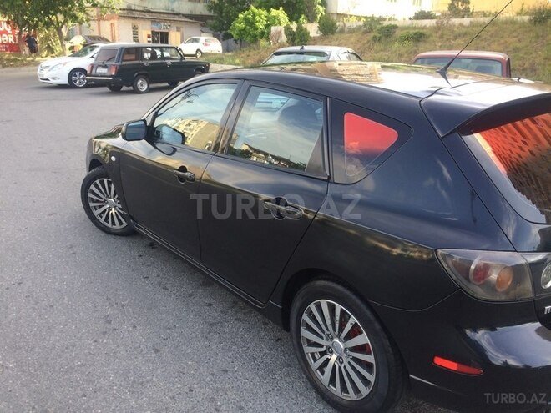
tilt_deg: -20.9
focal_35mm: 29
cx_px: 276
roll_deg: -1.3
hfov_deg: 61.7
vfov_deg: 48.2
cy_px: 206
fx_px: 462
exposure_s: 1/277
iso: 32
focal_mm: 4.15
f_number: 2.2
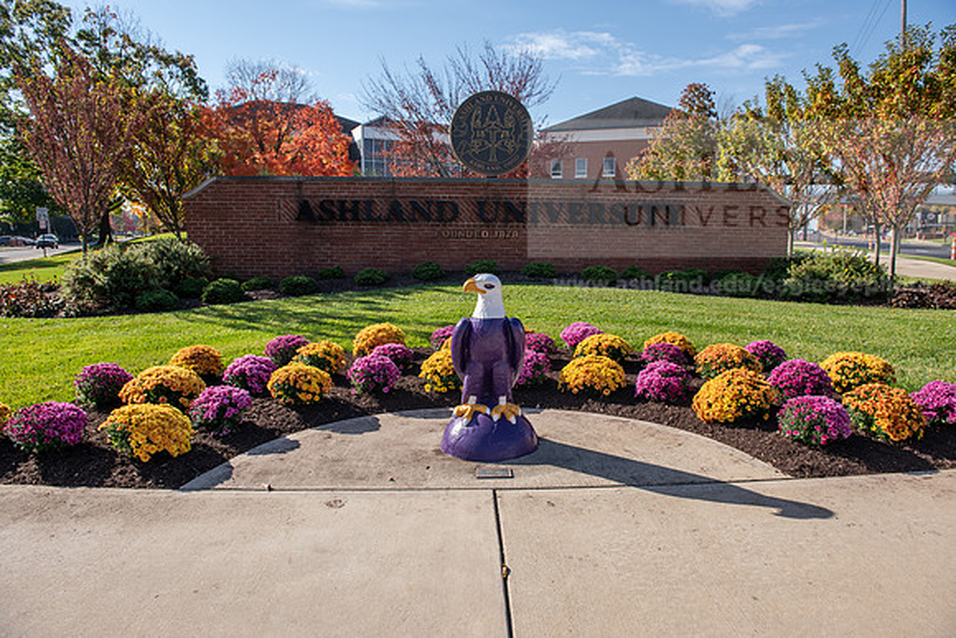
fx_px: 637
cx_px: 478
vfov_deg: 53.2
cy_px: 319
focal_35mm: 24
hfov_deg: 73.7
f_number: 5.6
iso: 250
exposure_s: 1/640
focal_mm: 24
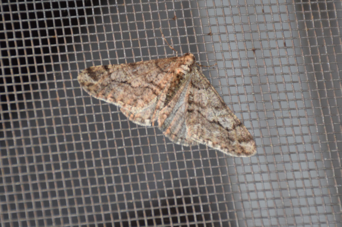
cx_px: 171
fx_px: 1994
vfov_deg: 6.5
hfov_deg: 9.8
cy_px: 114
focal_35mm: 210
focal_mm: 140
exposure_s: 1/60
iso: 500
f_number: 5.6
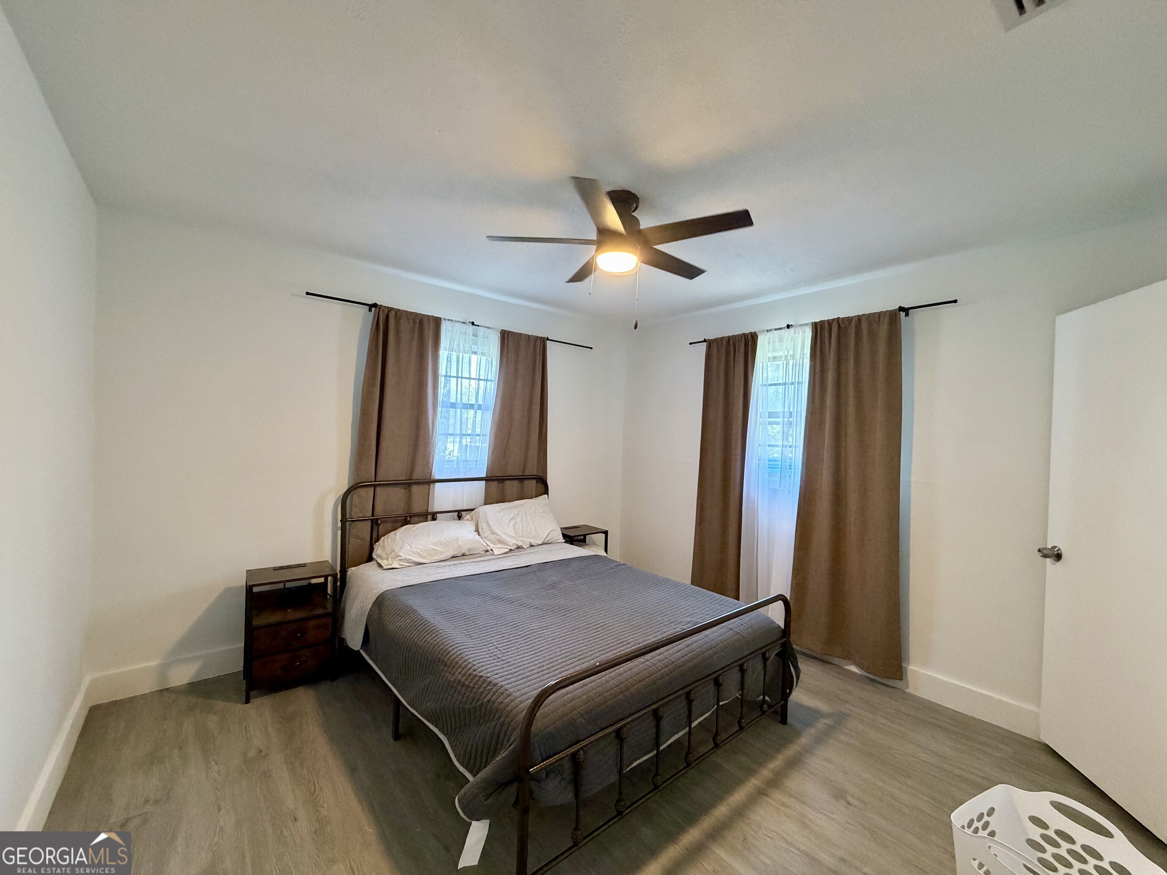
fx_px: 472
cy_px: 438
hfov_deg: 102.1
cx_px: 584
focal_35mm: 14
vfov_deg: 85.7
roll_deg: -1.2
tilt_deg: -0.9
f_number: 2.2
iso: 500
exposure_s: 1/60
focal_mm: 2.22
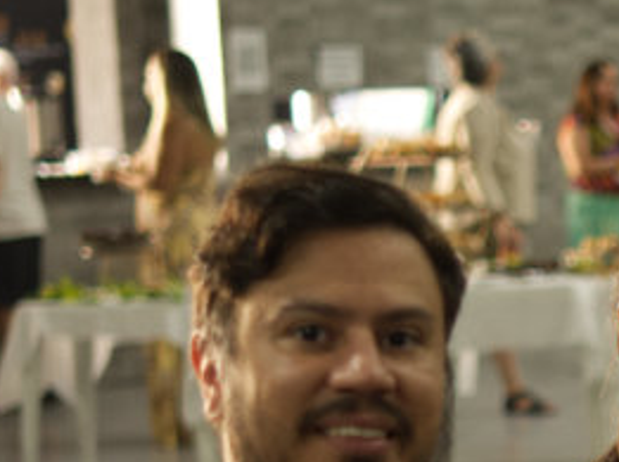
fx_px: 2768
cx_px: 780
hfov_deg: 12.4
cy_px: 475
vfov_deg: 9.5
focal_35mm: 155
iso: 1000
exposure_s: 1/100
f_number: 1.8
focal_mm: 35
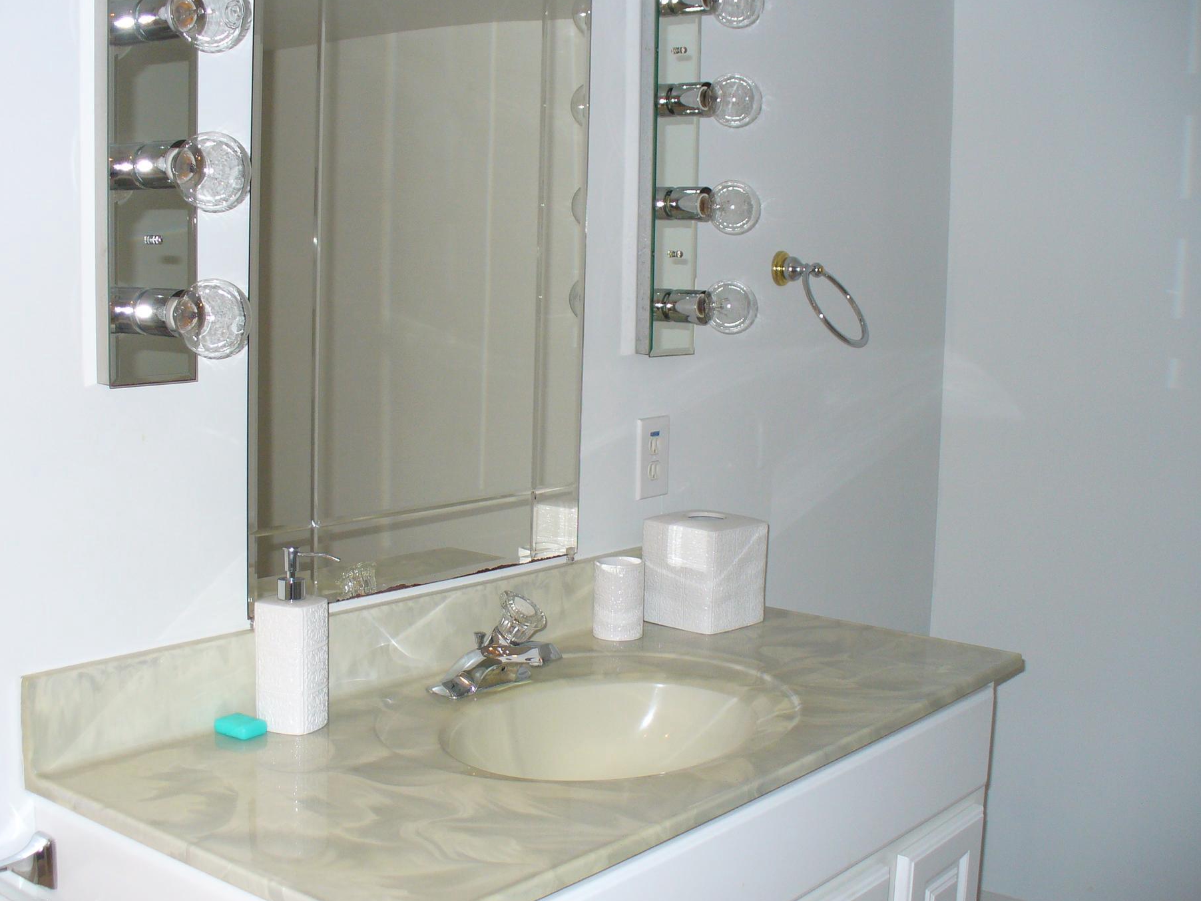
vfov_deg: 34.3
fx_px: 1457
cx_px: 563
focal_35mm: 42
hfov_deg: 44.8
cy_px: 445
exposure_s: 1/30
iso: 100
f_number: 2.8
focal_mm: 6.1
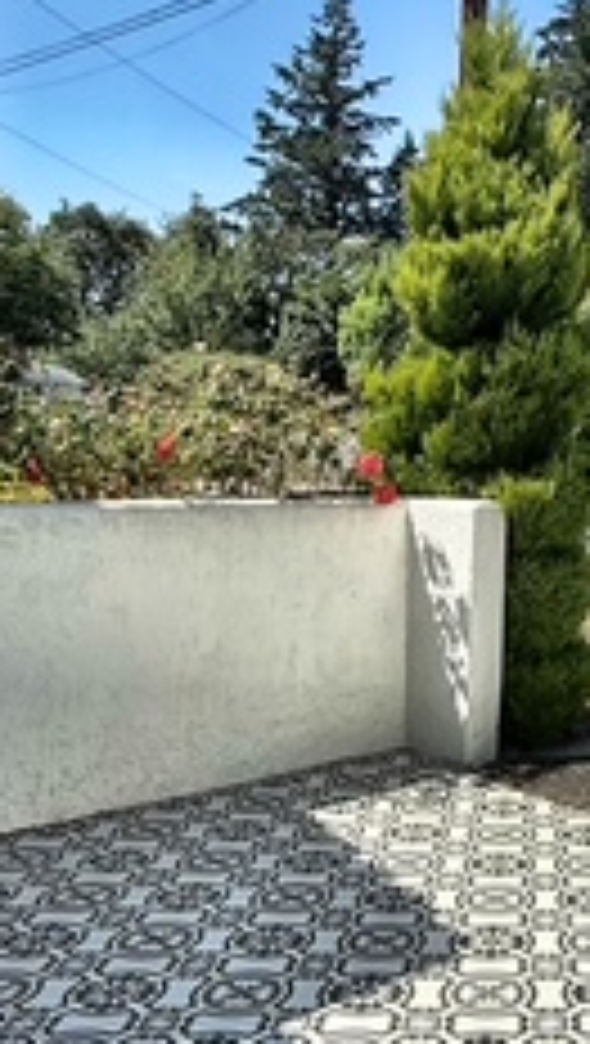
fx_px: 1165
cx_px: 626
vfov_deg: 48.3
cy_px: 504
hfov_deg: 26.5
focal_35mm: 42
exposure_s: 1/3663
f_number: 2.2
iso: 50
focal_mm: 2.22
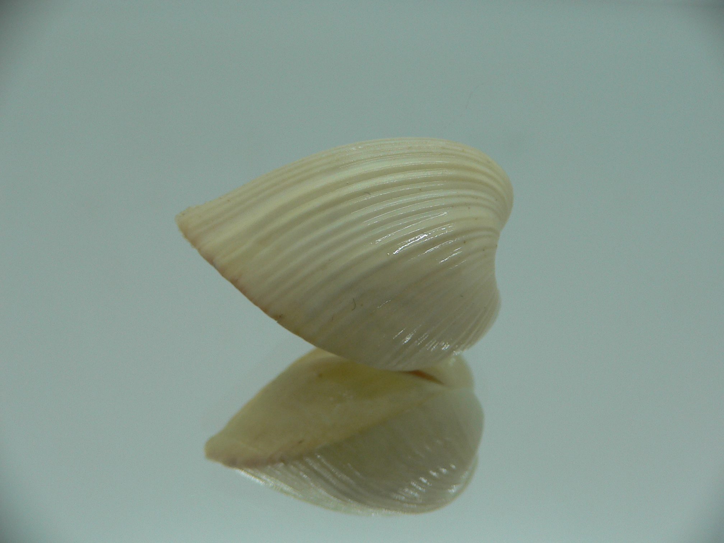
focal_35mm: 35
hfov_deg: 52.6
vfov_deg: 40.7
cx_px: 362
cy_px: 272
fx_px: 732
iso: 80
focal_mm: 4.6
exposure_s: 1/60
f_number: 2.8
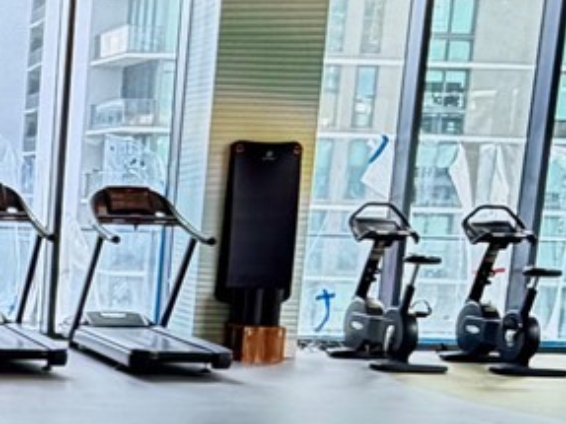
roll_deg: -0.5
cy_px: 387
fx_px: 1275
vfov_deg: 18.6
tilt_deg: -8.1
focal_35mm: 78
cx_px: -282
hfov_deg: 21.2
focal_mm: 2.22
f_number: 2.2
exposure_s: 1/120
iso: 125
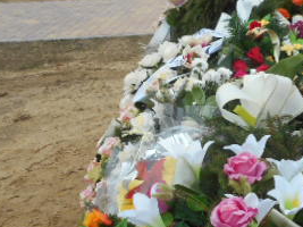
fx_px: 525
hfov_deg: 30.3
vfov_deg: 24.4
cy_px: 117
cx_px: 293
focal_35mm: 60
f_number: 3.7
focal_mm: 4.5
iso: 80
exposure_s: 1/320
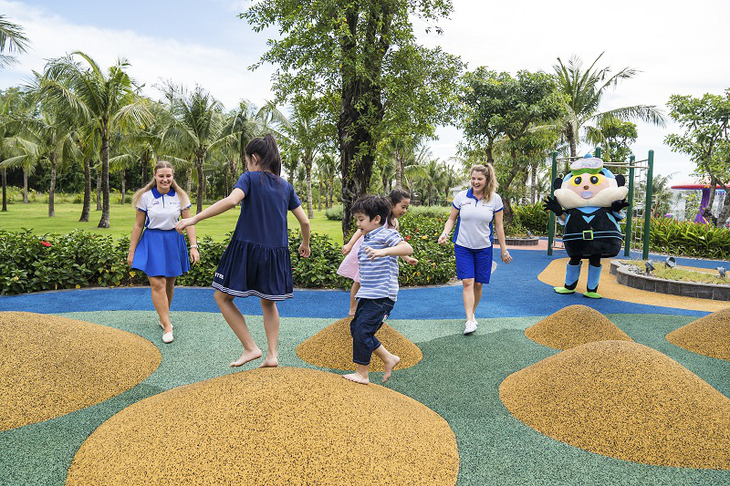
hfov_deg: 73.8
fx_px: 487
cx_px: 365
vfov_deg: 53.1
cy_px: 243
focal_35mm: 24
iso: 100
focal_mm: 24
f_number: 4
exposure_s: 1/320
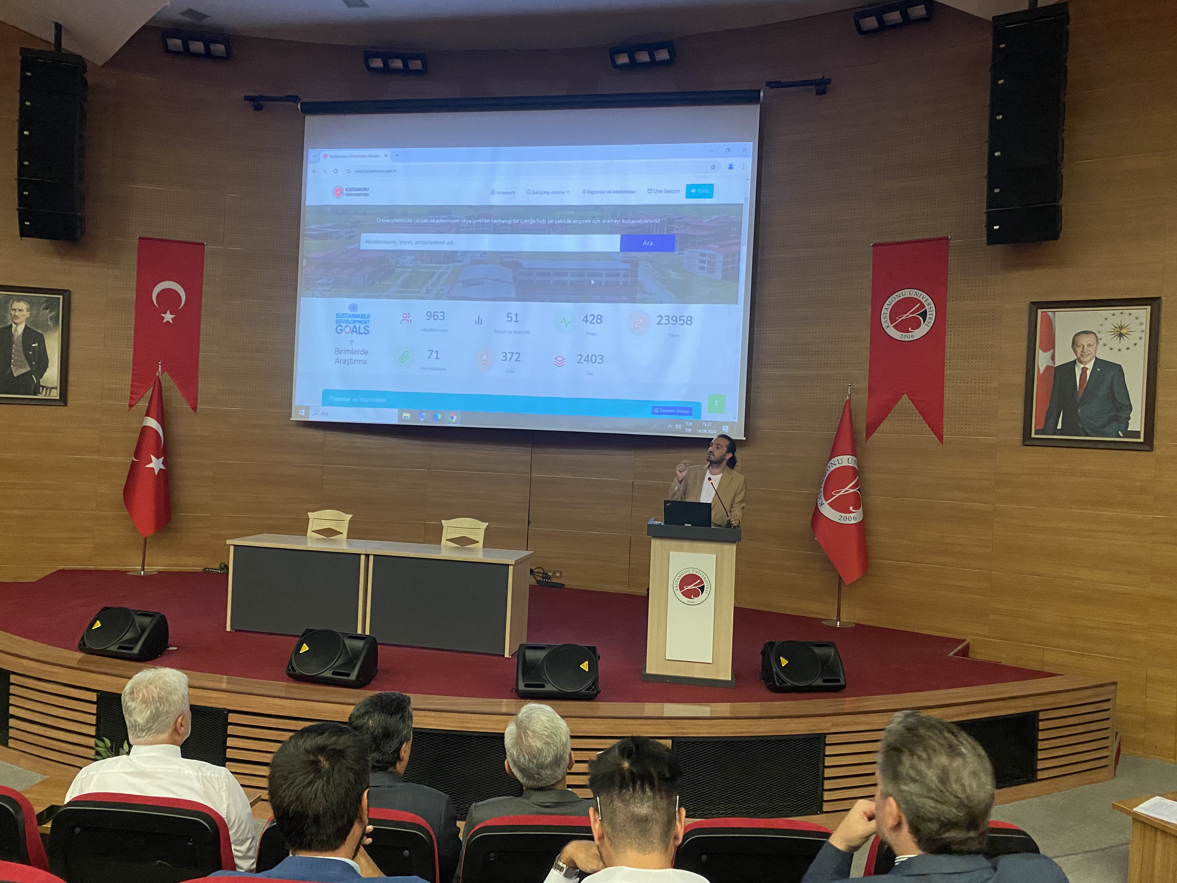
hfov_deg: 67.3
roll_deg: -2.8
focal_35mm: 26
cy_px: 442
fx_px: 884
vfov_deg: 53.1
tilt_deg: -1.1
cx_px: 588
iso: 500
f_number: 1.8
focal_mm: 4.25
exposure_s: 1/40
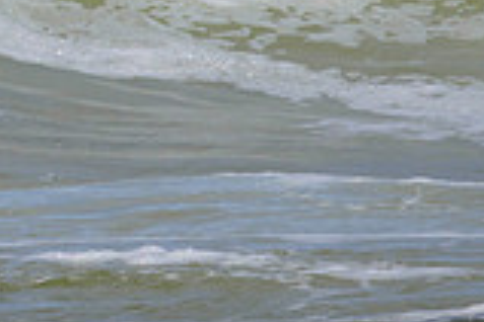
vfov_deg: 0.5
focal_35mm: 2927
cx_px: -128
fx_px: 39349
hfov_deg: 0.7
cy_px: -141
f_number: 11
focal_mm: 800
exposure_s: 1/2000
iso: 560
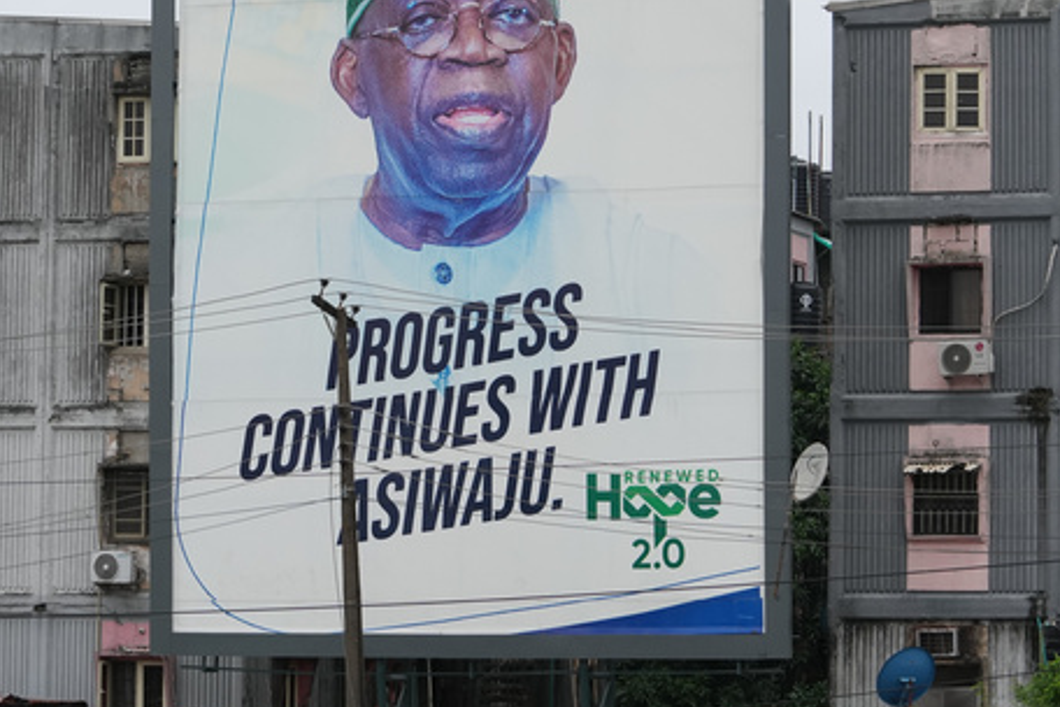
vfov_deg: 8.3
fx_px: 4887
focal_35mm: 166
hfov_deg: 12.4
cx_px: 463
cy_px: 470
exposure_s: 1/4000
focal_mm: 74
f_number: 3.5
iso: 500
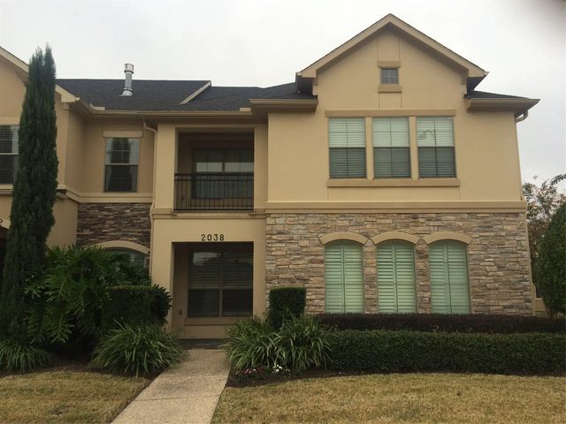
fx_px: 474
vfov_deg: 48.2
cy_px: 212
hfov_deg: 61.7
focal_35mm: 29
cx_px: 283
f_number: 2.2
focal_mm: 4.15
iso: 32
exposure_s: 1/373
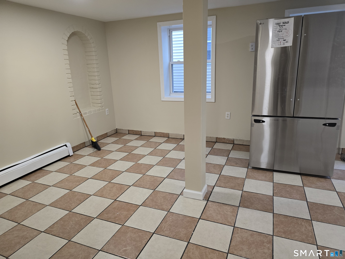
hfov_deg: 73.9
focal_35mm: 23
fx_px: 229
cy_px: 130
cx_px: 172
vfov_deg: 58.9
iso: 400
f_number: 1.7
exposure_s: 1/120
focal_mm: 6.3
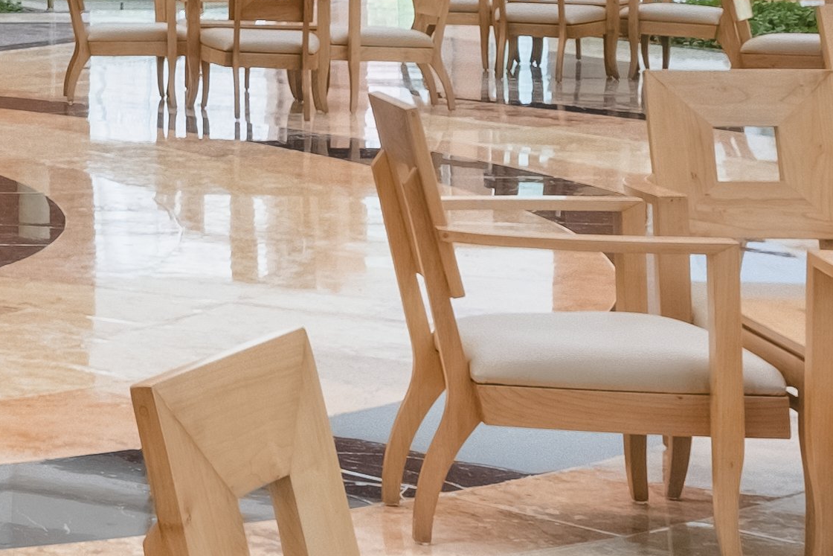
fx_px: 2569
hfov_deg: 14.9
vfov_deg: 12.0
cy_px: -134
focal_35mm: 111
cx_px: -846
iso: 400
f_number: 10
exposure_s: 1/40
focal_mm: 13.2
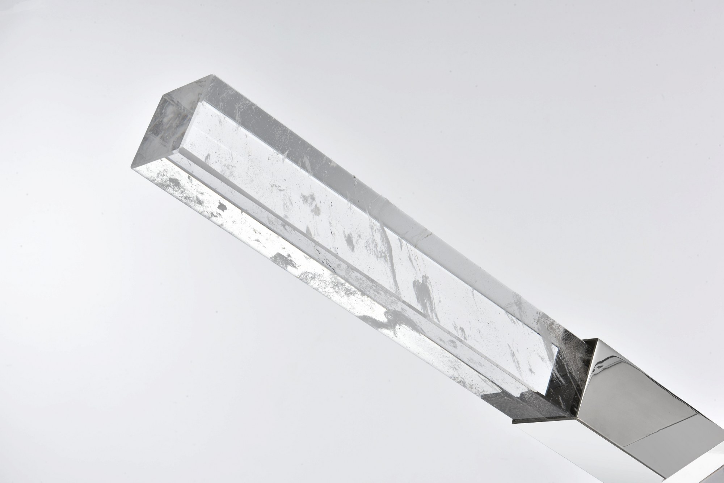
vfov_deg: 19.5
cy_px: 242
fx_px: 1408
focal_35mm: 70
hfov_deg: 28.8
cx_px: 362
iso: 100
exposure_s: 1/100
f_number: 22
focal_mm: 70
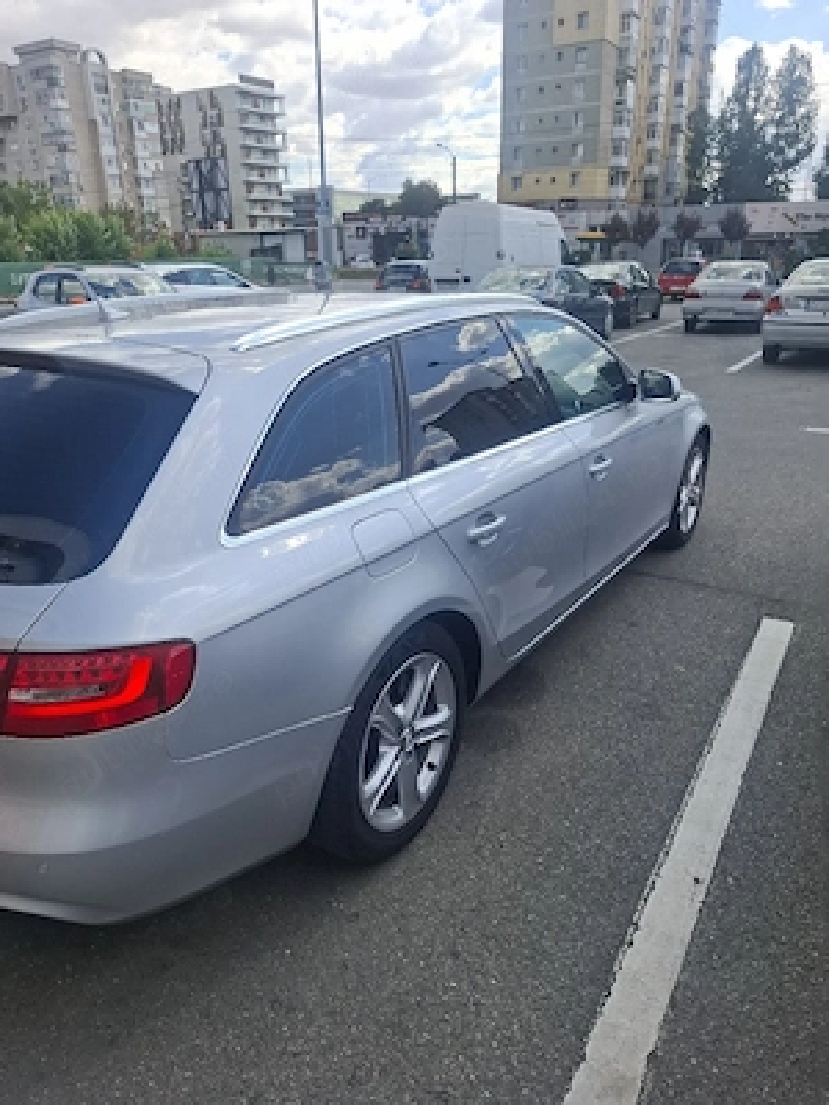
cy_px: 552
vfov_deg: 73.9
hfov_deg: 58.9
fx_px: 734
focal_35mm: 23
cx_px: 414
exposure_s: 1/2000
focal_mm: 5.54
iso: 50
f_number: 1.8
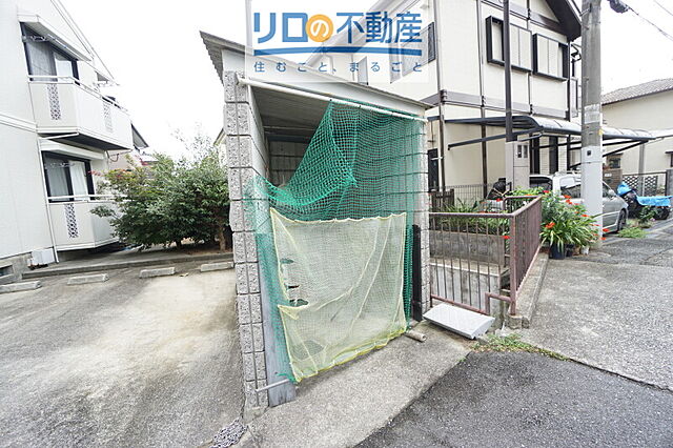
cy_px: 224
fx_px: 280
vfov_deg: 77.3
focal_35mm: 15
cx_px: 336
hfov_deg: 100.4
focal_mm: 10
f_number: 4
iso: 320
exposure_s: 1/160
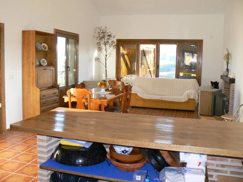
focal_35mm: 36
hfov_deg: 51.4
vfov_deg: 39.6
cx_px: 122
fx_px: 253
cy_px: 91
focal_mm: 6
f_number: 2.8
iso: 100
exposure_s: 1/30
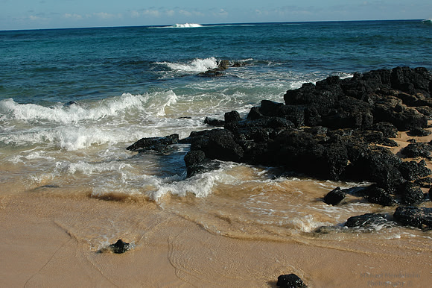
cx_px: 216
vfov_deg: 26.5
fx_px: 612
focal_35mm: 51
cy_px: 144
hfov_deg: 38.9
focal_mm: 34
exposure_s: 1/500
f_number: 10
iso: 250
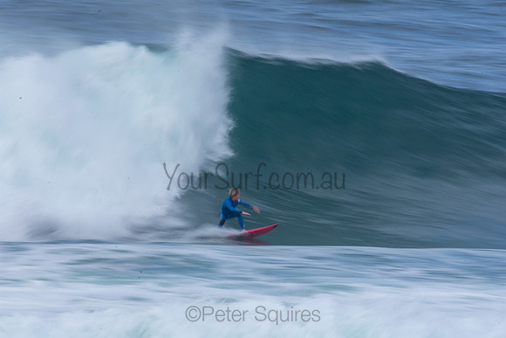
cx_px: 253
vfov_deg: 1.8
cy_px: 169
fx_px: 10544
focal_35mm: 750
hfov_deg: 2.7
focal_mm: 500
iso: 100
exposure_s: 1/20
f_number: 29
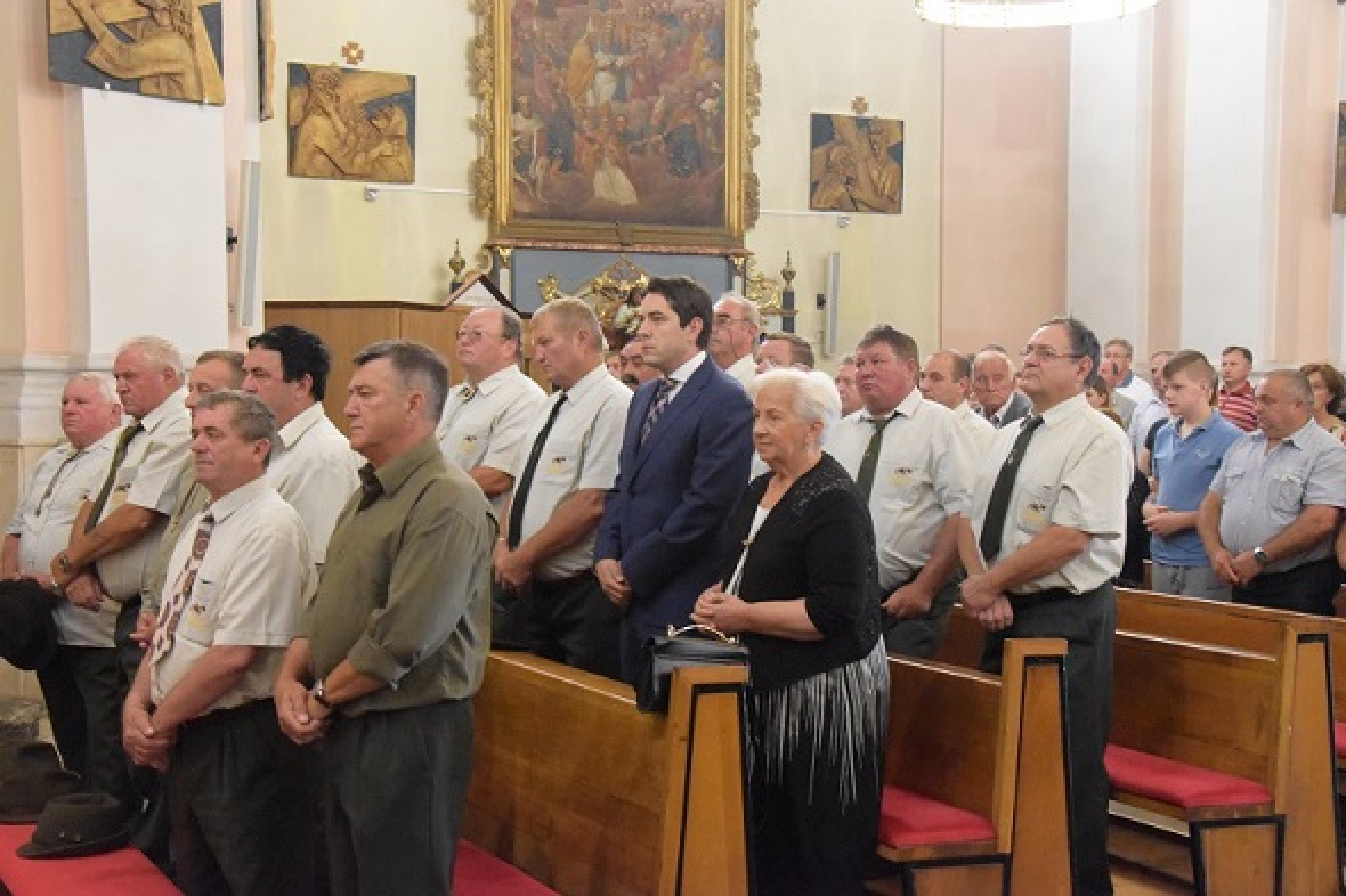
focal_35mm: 48
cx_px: 673
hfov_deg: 41.1
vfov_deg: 28.1
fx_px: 1794
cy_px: 448
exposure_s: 1/25
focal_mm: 32
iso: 8000
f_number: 10
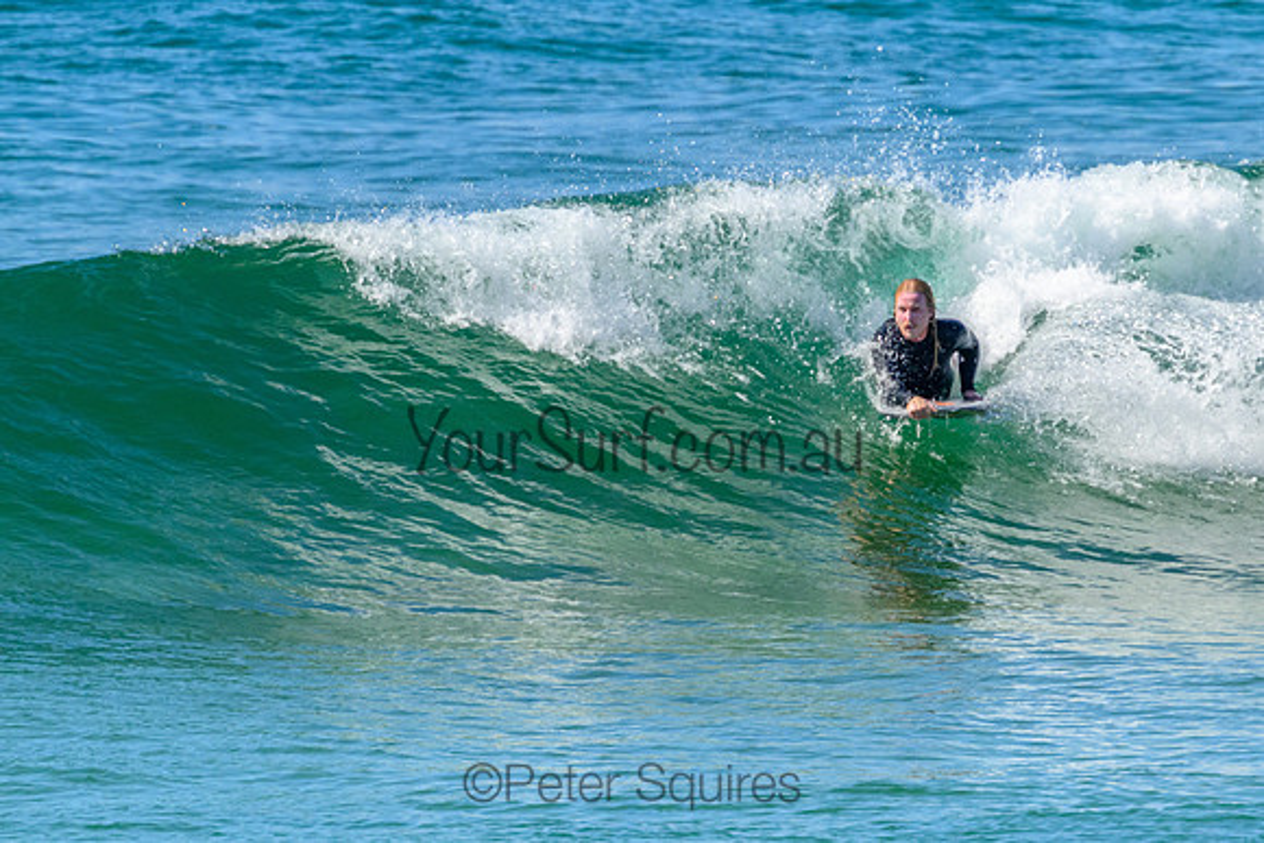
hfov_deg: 1.9
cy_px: 414
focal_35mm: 1101
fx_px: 38650
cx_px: 857
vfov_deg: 1.3
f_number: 11
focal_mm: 800
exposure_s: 1/2000
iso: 1250
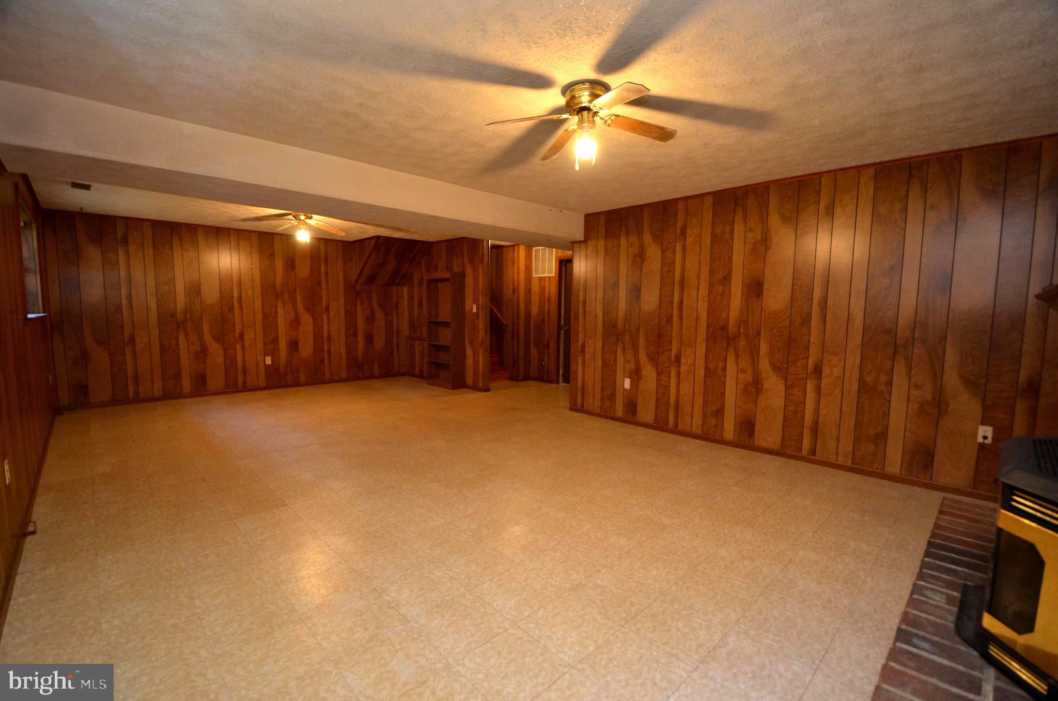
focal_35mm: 15
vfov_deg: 77.1
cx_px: 529
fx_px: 440
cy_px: 350
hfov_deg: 100.5
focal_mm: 10
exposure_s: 1/60
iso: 1000
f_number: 4
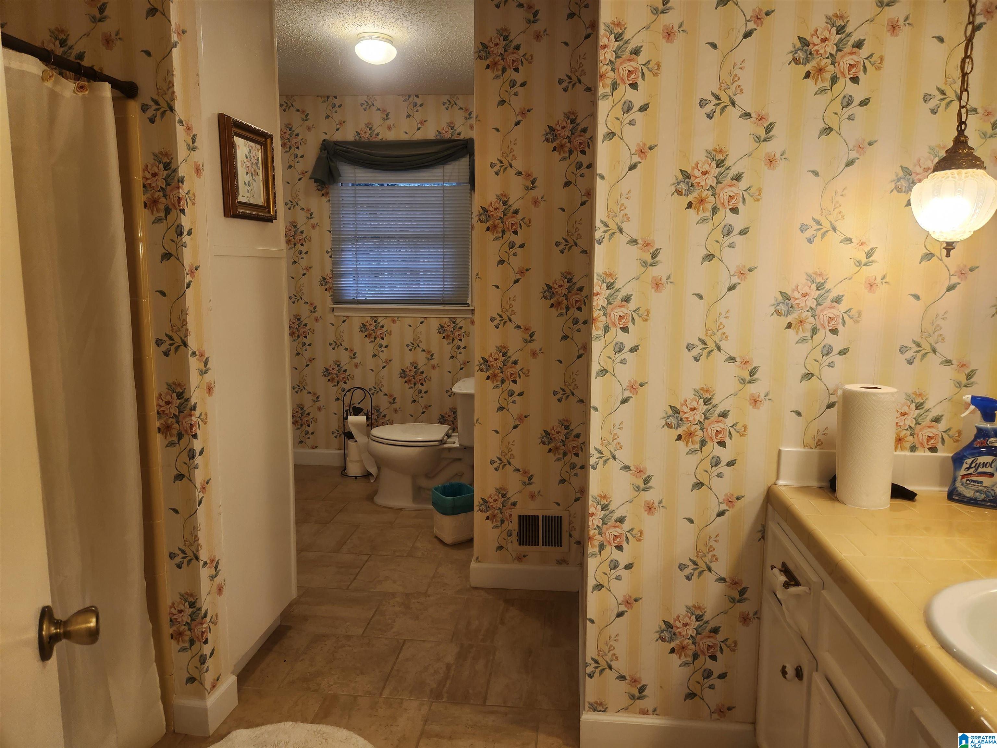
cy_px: 374
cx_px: 498
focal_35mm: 23
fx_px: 662
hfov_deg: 73.9
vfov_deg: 58.9
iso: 100
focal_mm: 5.4
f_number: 1.8
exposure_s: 1/120
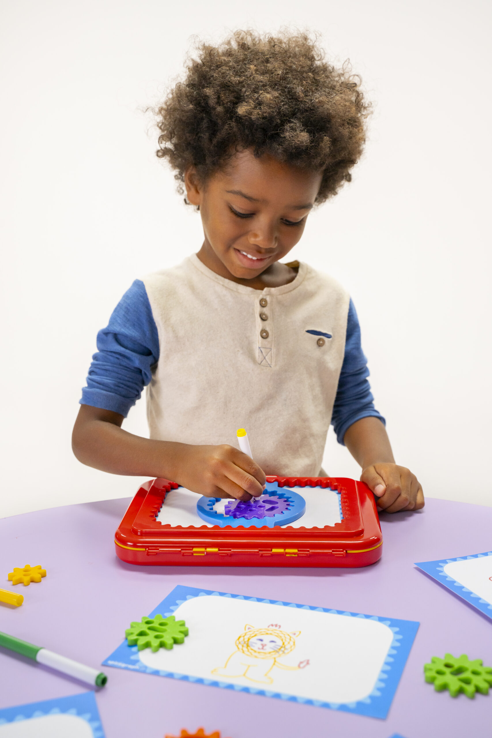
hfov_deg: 30.5
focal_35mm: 44
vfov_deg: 44.5
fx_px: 902
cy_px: 369
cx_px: 246
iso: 1600
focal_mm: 44
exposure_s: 1/500
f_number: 5
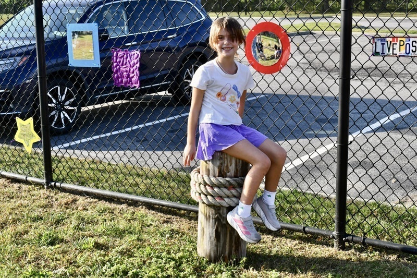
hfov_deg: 35.1
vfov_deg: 23.8
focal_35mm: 57
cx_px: 208
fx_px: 660
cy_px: 139
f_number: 11
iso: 1000
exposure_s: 1/500
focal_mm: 38
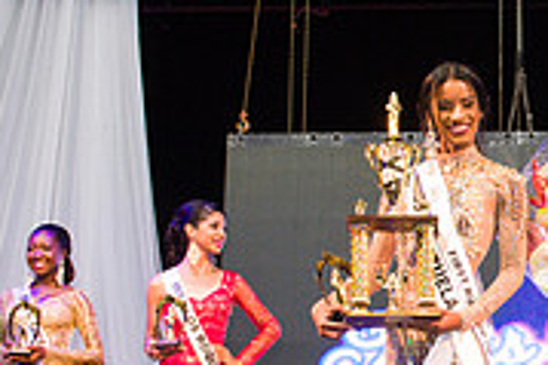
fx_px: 1369
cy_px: 259
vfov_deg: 15.1
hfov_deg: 21.3
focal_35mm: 90
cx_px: 621
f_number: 5
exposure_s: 1/160
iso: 4000
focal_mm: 27
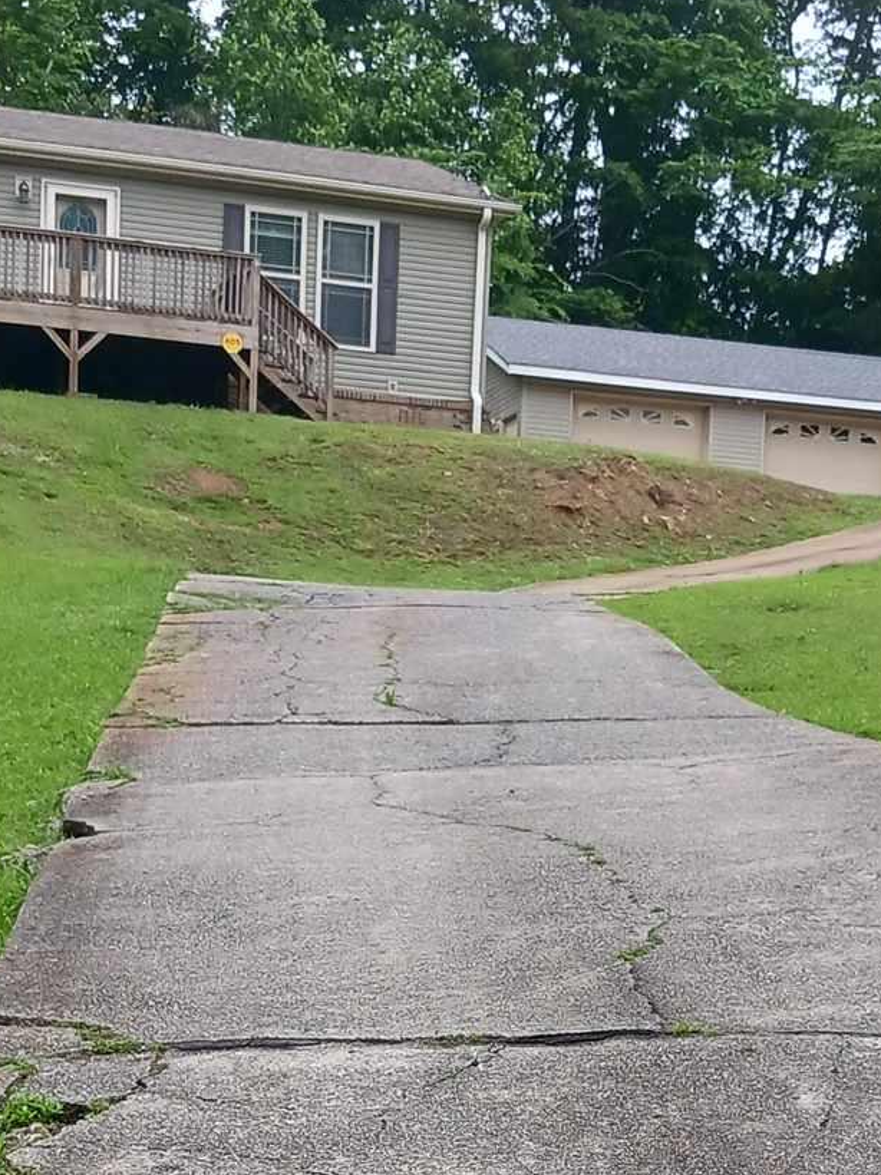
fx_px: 2580
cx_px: 442
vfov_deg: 24.4
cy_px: 1202
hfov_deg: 19.4
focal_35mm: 76
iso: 32
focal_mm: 4
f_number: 1.8
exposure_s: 1/120
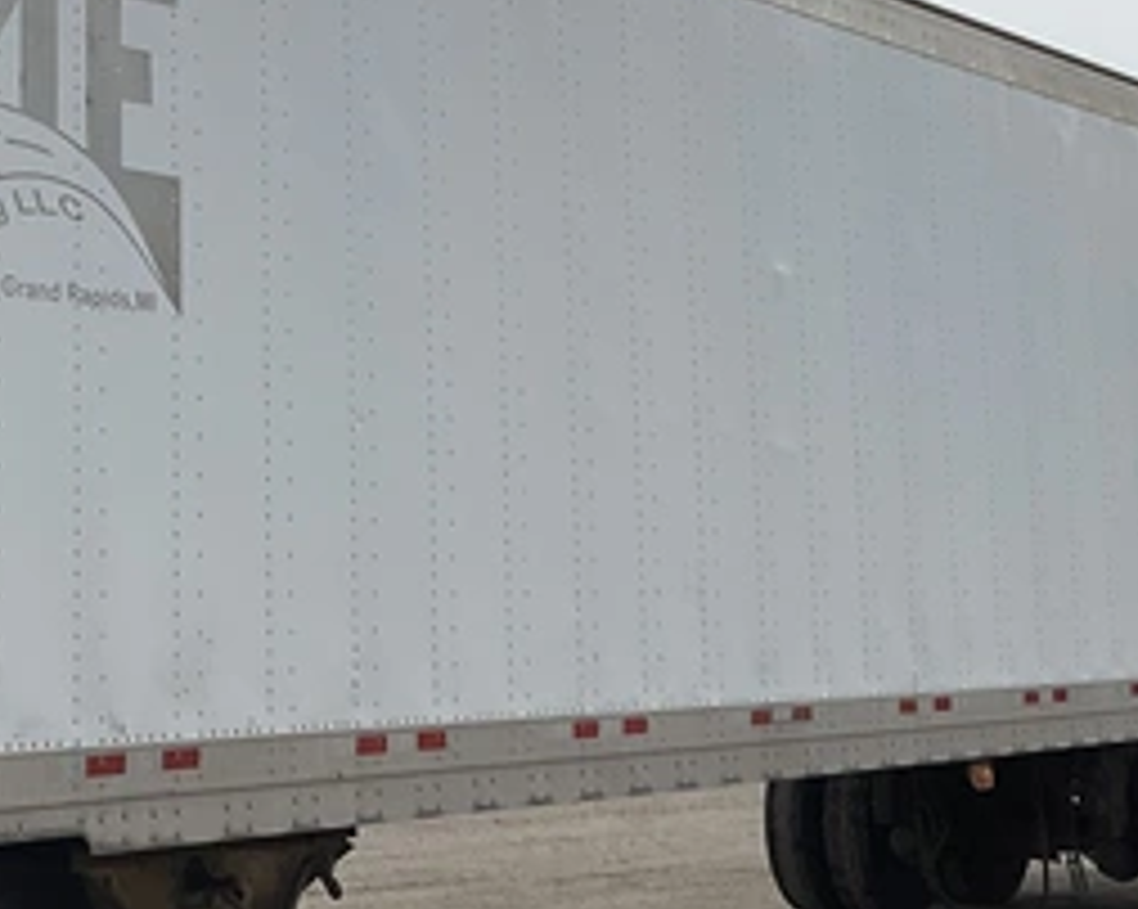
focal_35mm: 84
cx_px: 18
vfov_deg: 18.0
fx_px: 2827
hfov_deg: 22.0
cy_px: 124
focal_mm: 3
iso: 25
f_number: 1.8
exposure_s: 1/4405
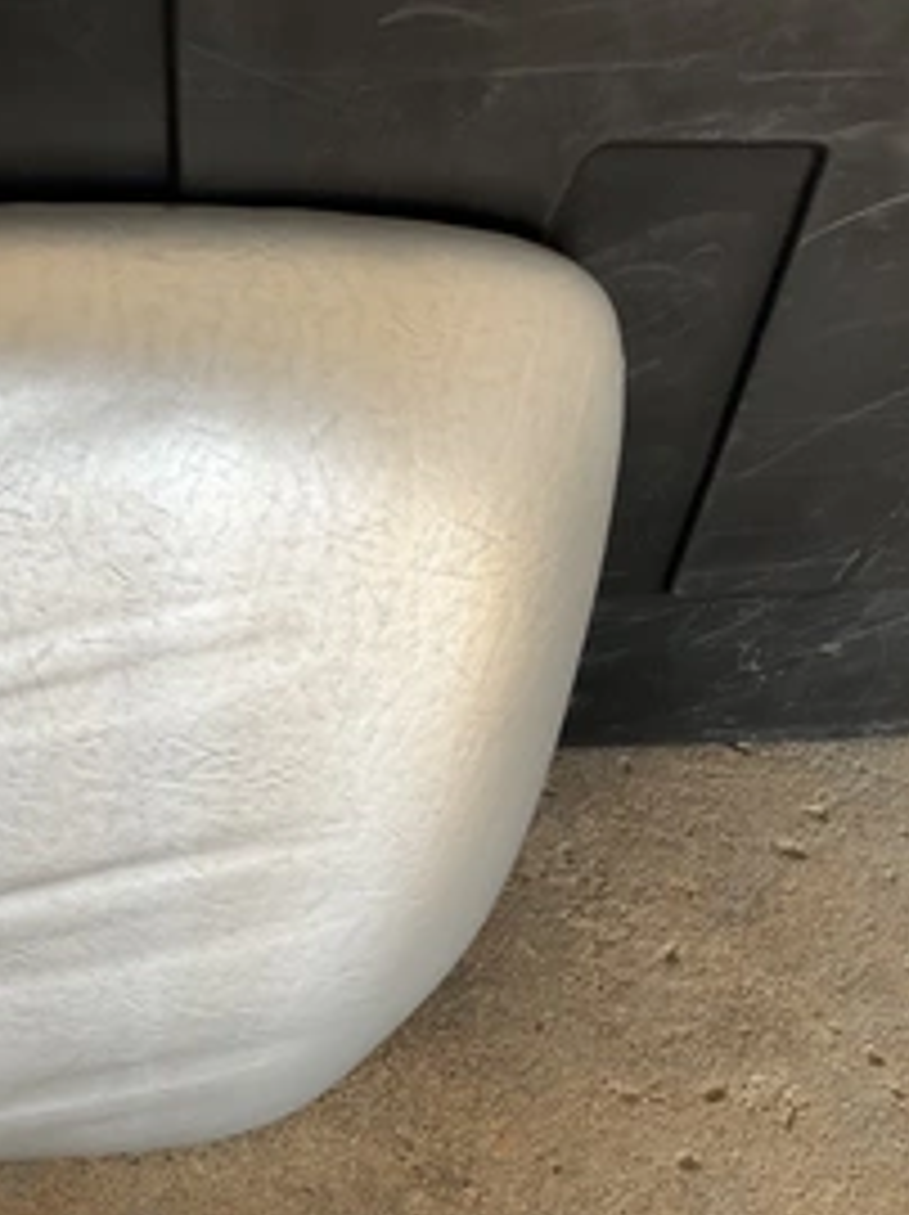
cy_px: 616
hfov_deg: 31.6
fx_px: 1508
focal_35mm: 43
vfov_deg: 43.9
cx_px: 54
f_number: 1.8
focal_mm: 3
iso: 50
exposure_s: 1/120
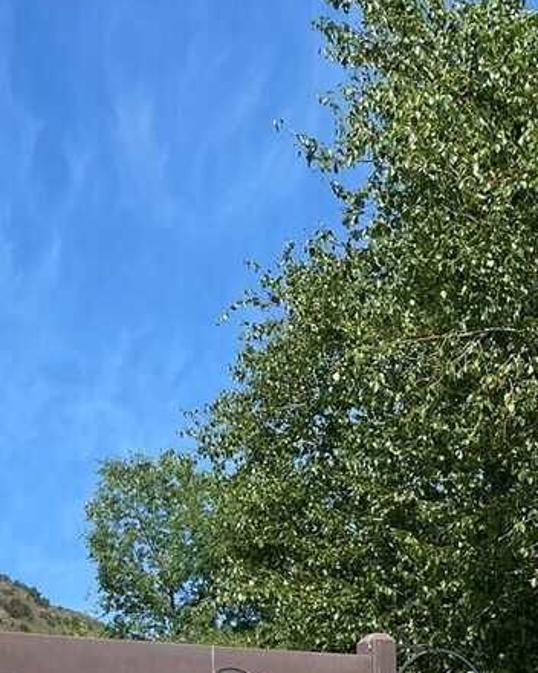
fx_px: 1652
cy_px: 962
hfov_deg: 18.4
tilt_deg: +1.7
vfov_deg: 20.3
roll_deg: -0.2
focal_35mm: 83
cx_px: 141
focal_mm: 4.25
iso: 32
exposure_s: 1/2890
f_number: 1.8
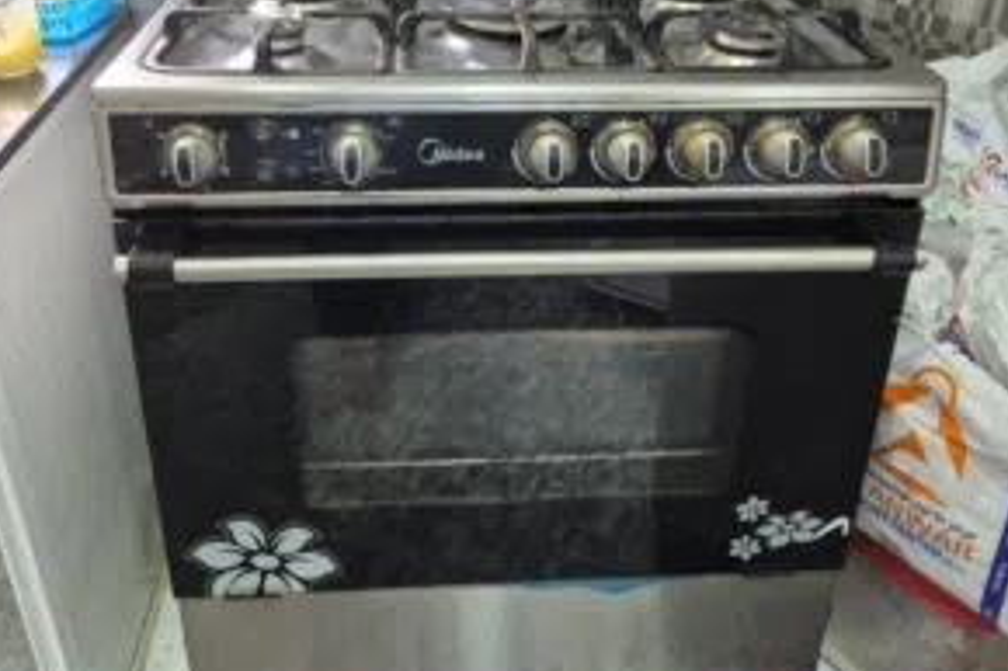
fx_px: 923
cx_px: 501
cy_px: 195
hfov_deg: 57.2
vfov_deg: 39.2
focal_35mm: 33
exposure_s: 1/100
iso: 320
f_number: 1.8
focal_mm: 5.4
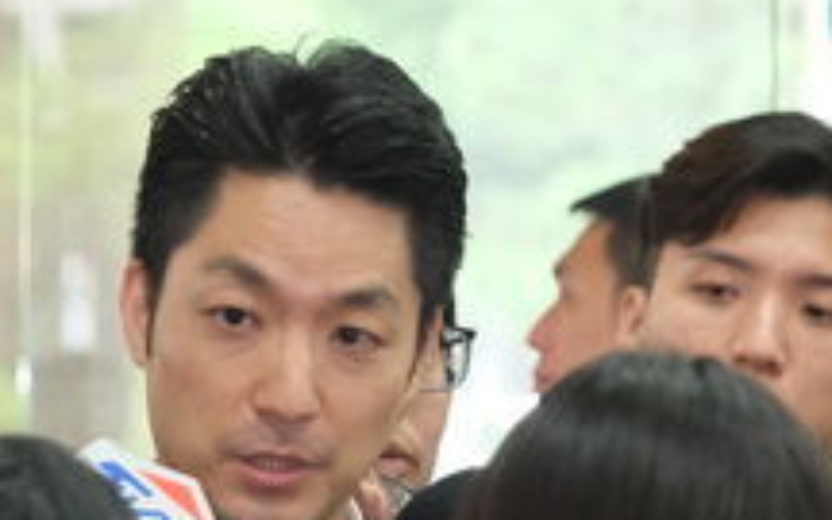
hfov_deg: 13.3
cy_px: 414
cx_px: 289
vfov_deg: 8.3
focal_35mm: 157
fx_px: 3560
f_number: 2.8
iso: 2500
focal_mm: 55
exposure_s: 1/160
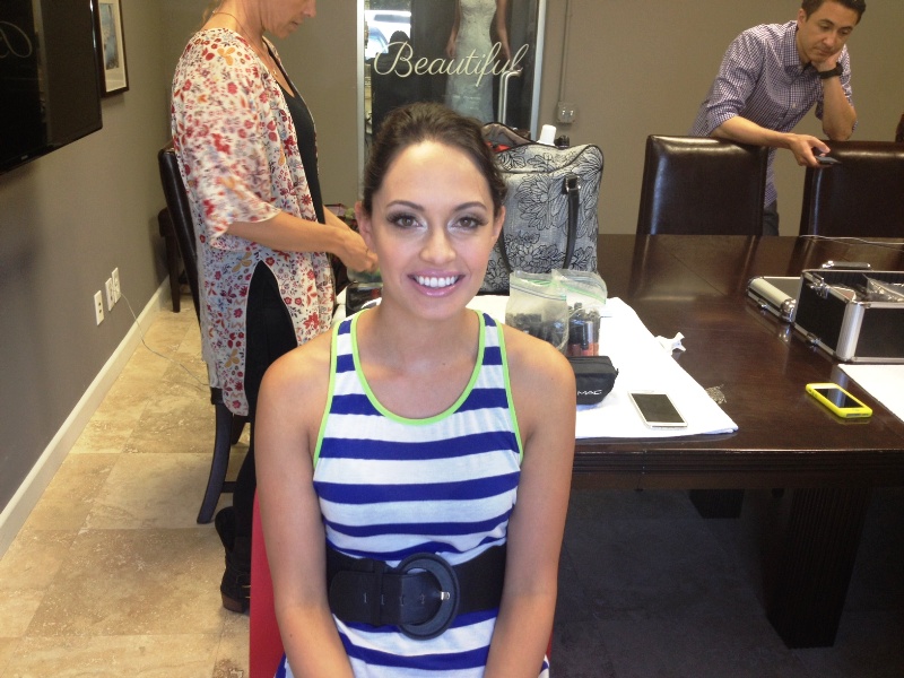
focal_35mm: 35
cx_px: 452
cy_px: 339
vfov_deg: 40.7
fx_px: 914
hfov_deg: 52.6
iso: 64
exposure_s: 1/20
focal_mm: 4.28
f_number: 2.4
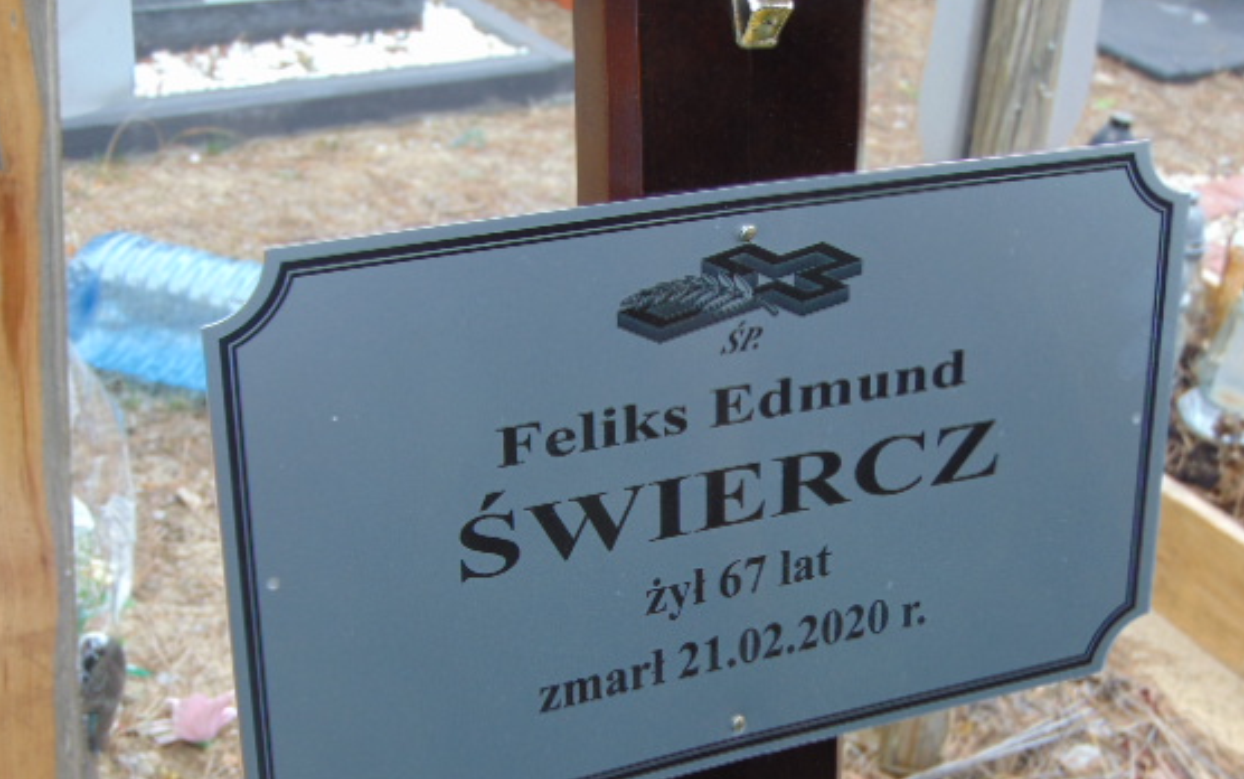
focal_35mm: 61
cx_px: 638
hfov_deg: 33.5
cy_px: 528
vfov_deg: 21.2
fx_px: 2069
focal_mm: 9
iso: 80
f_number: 3.5
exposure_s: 1/100
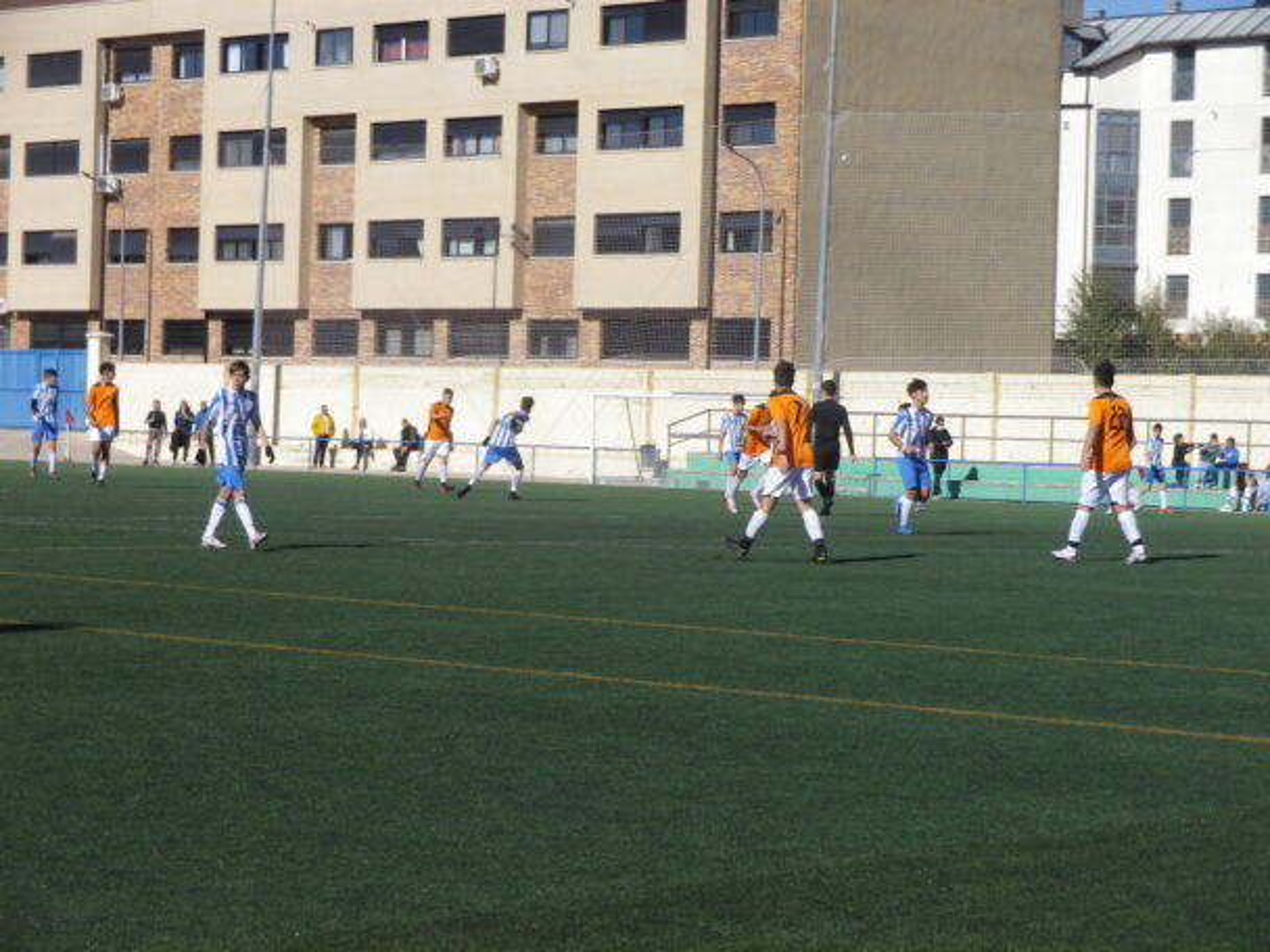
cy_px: 476
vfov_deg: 16.2
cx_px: 635
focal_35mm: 91
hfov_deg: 21.5
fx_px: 3339
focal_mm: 16.4
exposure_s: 1/800
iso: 80
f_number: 5
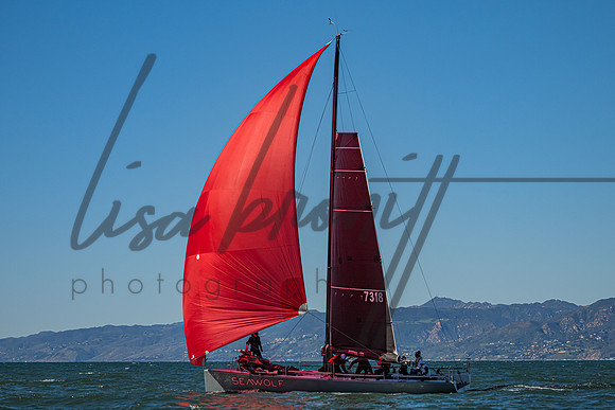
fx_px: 2371
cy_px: 167
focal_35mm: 139
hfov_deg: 14.8
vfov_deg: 9.9
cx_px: 318
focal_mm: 115
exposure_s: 1/6400
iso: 400
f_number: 5.6
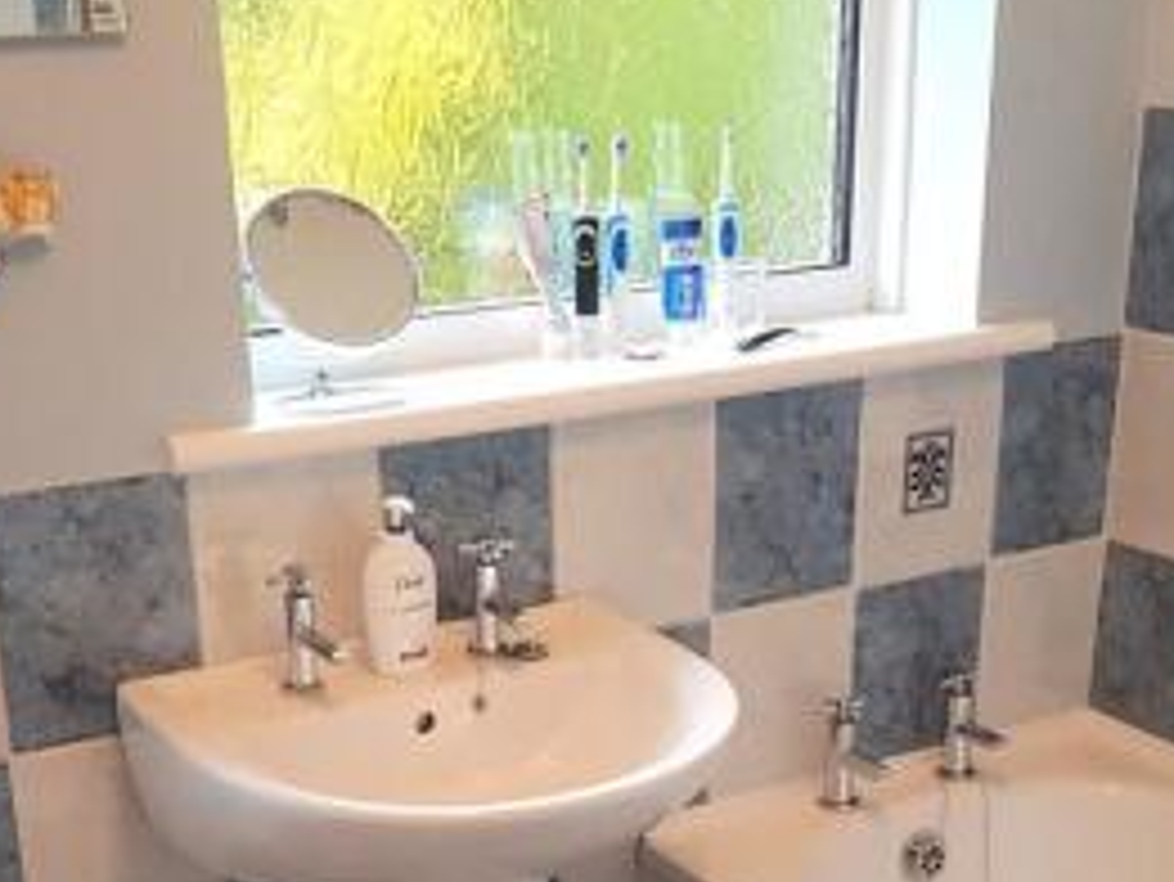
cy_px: 880
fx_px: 1968
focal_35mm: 58
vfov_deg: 24.1
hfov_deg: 33.2
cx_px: 529
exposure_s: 1/50
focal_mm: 4.2
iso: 160
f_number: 1.7
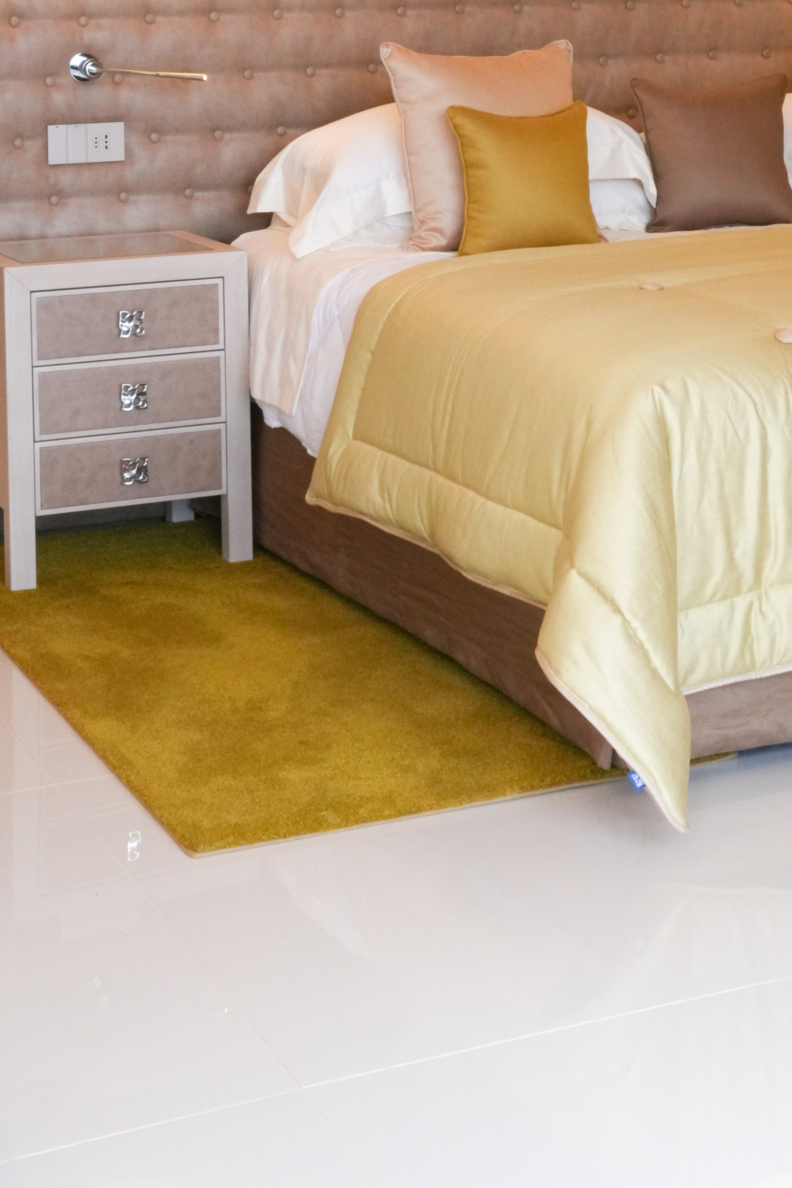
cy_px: 80
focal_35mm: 80
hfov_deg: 16.9
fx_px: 2640
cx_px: 684
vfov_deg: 24.5
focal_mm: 41
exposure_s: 1/100
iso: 2500
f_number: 20
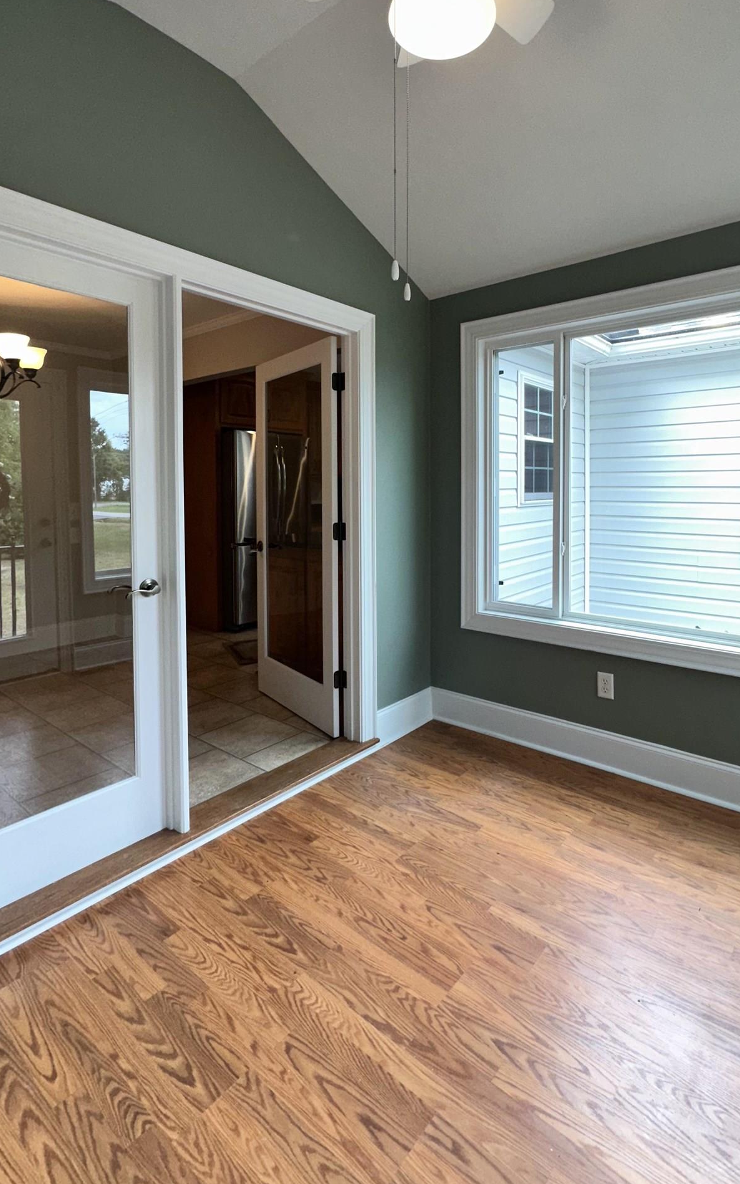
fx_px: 581
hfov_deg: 64.7
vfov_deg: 90.4
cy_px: 502
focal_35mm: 18
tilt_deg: -1.1
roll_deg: -0.9
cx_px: 416
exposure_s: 1/122
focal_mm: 2.22
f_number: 2.2
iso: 80
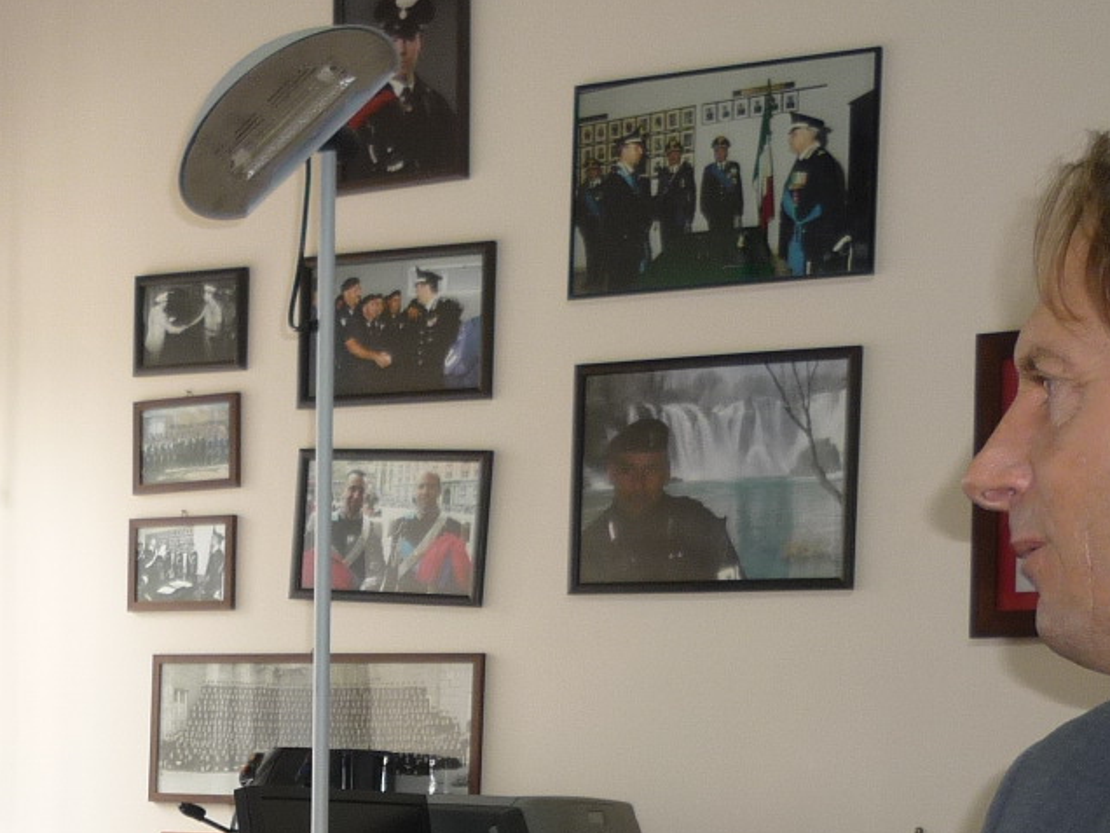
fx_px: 2661
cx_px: 222
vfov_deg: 16.9
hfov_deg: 23.2
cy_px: 1039
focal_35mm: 83
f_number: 2.8
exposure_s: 1/40
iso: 100
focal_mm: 5.5
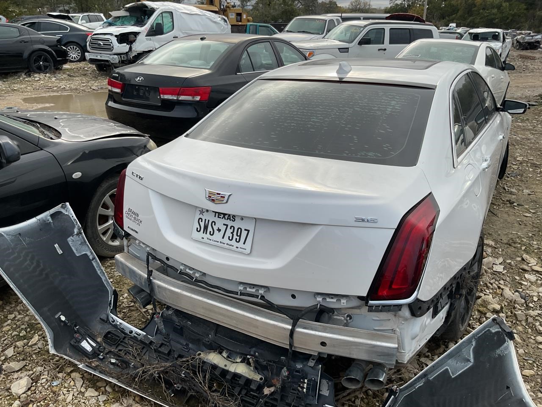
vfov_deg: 48.2
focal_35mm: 29
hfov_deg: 61.7
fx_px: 454
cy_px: 204
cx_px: 271
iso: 16
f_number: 1.8
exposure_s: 1/792
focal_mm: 3
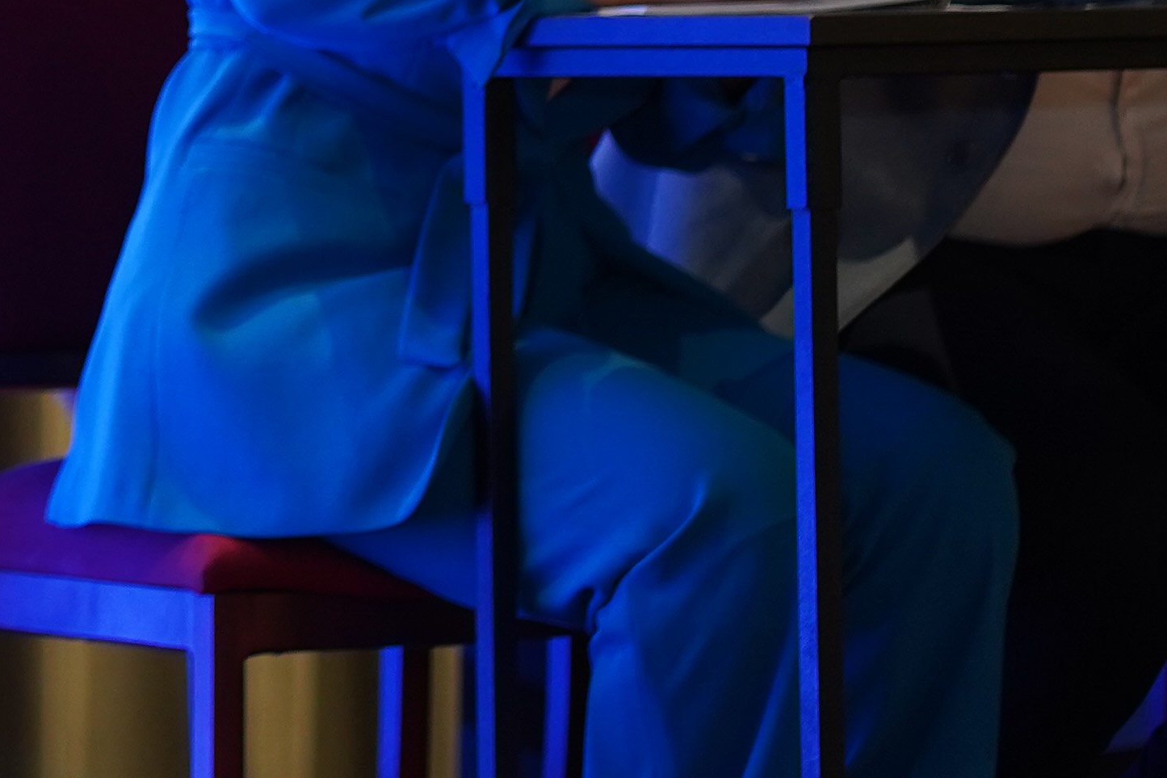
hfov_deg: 5.8
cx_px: -722
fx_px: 11441
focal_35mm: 353
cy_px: -411
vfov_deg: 3.9
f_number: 2
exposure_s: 1/160
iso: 1000
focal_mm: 85
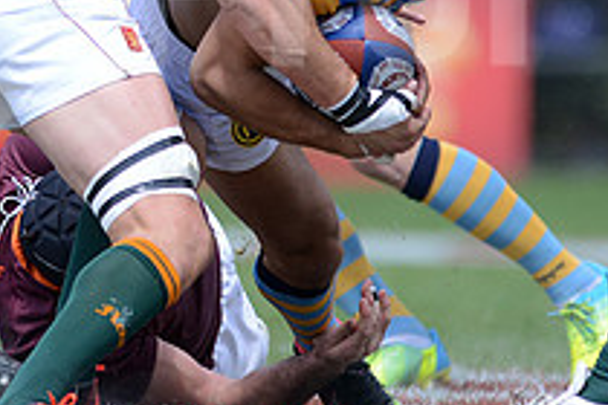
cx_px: 365
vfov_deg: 1.2
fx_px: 19573
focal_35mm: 1159
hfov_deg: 1.8
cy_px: -33
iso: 400
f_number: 4
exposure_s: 1/1250
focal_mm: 420
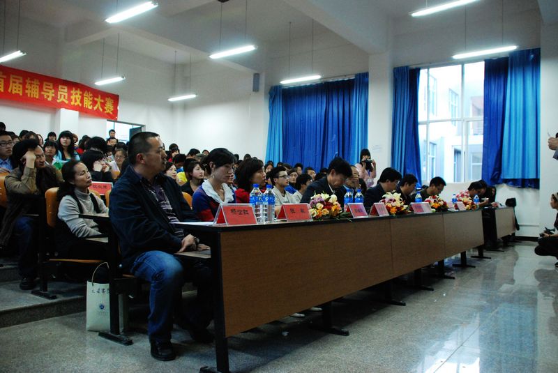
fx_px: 465
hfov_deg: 61.9
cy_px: 186
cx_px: 279
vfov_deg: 43.7
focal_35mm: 30
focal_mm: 20
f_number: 3.8
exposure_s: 1/30
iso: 1600
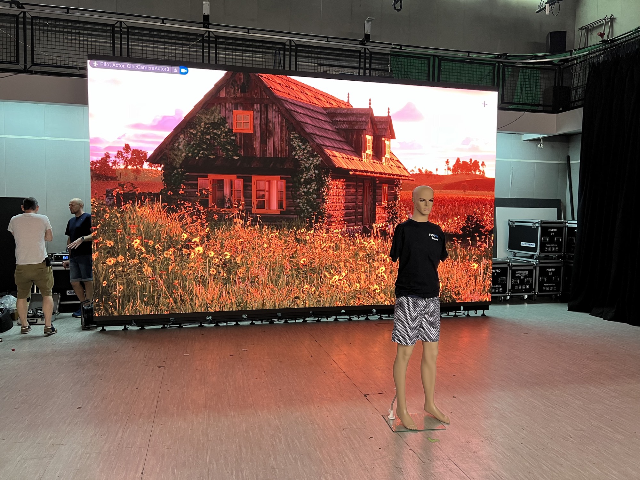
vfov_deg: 53.1
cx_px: 320
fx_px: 481
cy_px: 240
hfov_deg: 67.3
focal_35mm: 26
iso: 125
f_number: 1.5
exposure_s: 1/50
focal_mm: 5.7
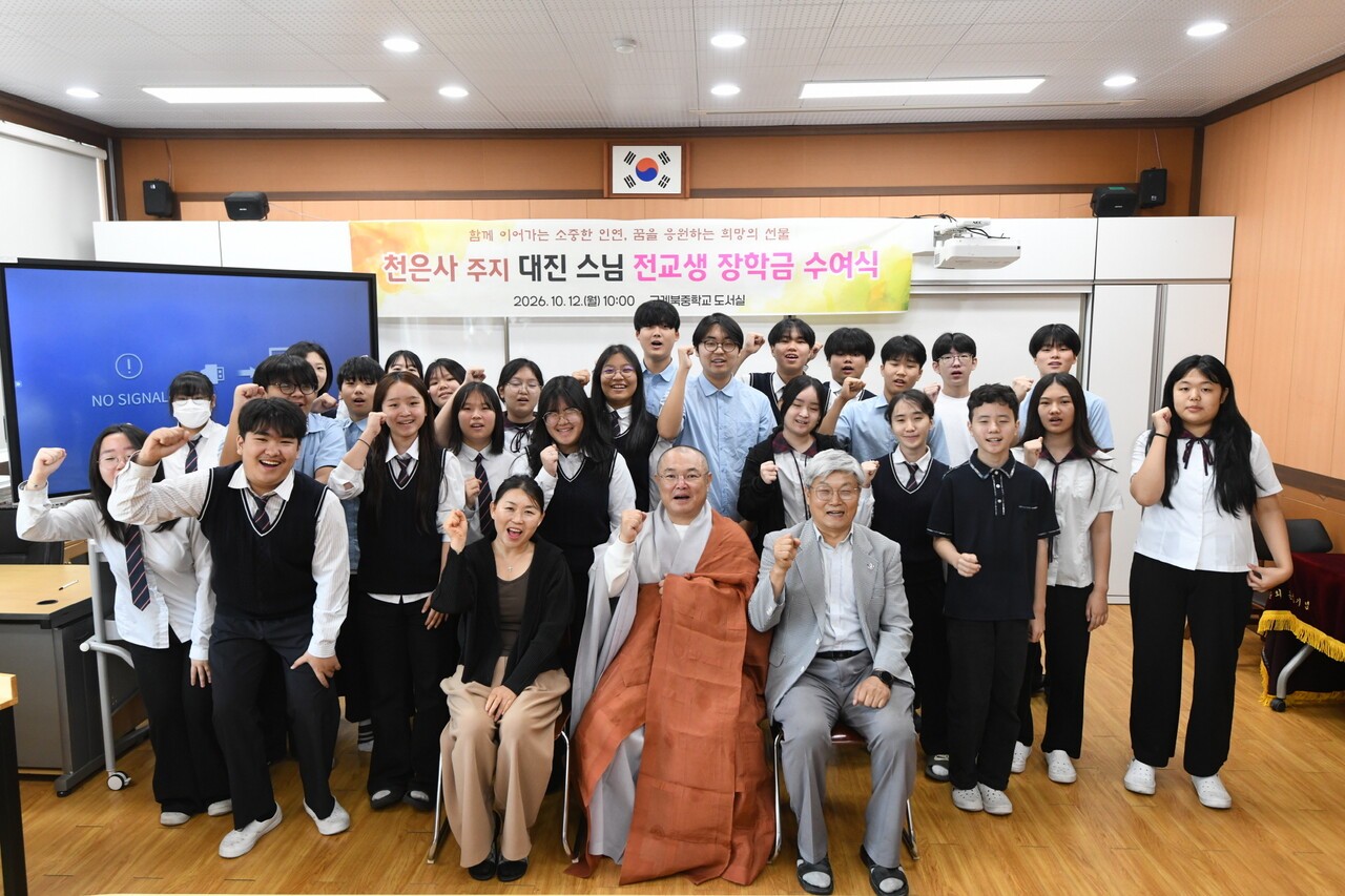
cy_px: 448
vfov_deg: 49.5
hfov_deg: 69.4
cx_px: 672
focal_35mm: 26
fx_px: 971
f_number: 5.6
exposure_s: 1/125
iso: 2000
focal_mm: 26
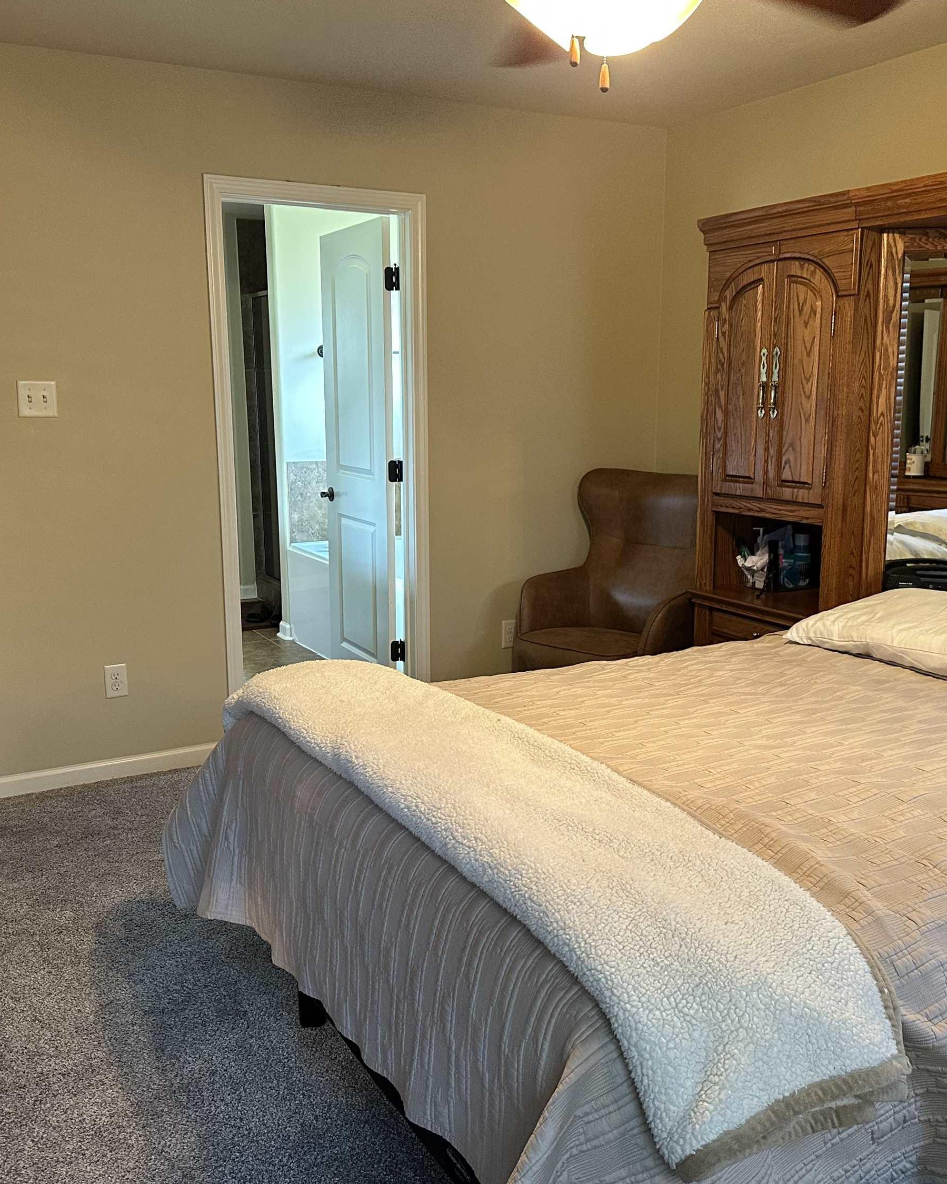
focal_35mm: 32
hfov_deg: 45.8
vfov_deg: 55.7
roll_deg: -0.1
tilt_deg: -11.0
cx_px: 483
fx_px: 1121
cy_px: 603
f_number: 1.78
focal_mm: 6.86
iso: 320
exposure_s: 1/60
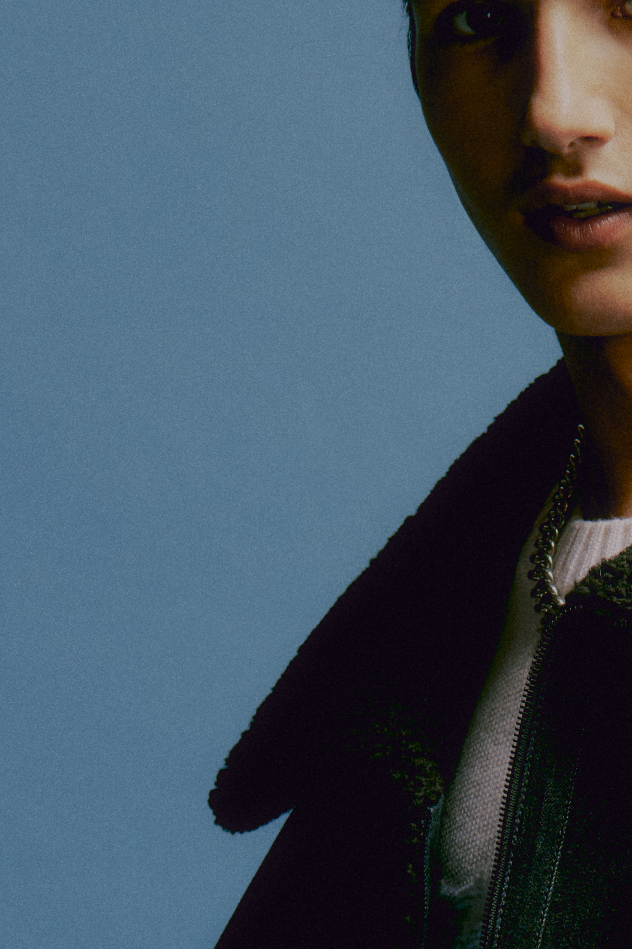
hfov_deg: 8.1
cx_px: 563
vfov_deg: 12.0
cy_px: 1061
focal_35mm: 168
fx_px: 4424
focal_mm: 45
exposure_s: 1/200
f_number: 5
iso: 160
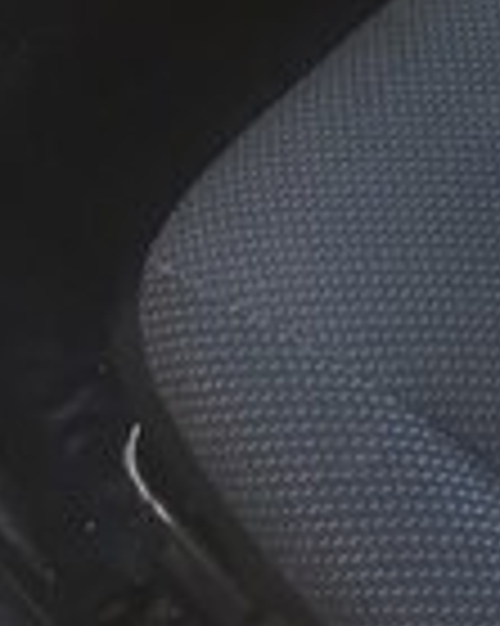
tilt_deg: -37.1
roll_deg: +4.2
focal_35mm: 101
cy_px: -410
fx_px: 1870
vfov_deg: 16.6
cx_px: 793
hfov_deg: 14.1
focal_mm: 4.15
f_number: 2.2
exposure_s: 1/33
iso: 100
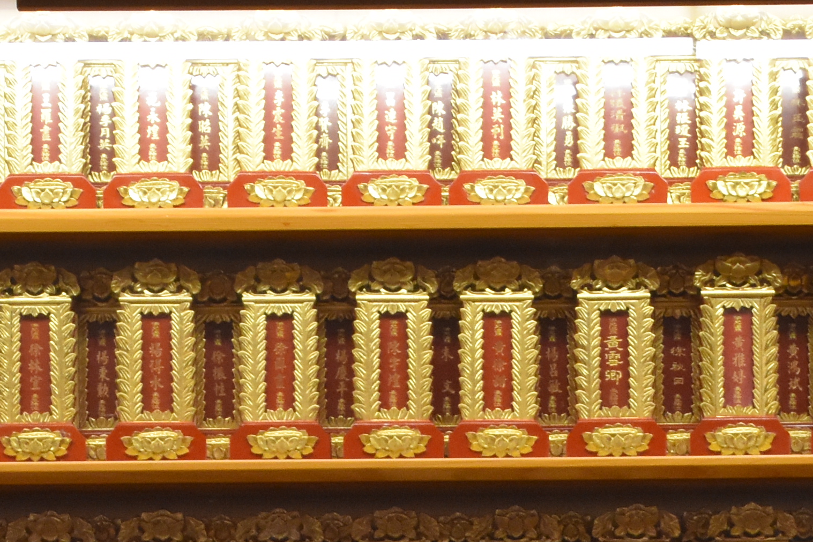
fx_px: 4019
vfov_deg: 7.6
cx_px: 472
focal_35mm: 178
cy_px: 791
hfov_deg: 11.5
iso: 1600
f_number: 5
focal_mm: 30
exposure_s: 1/100
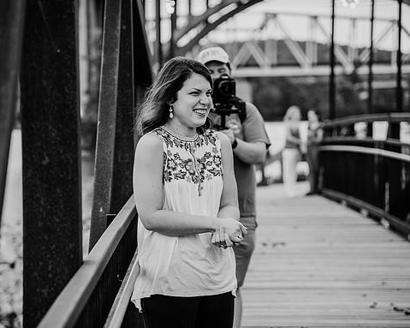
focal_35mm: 125
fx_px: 1516
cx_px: 195
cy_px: 164
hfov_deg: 15.4
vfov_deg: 12.3
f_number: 4
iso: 400
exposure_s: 1/640
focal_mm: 110
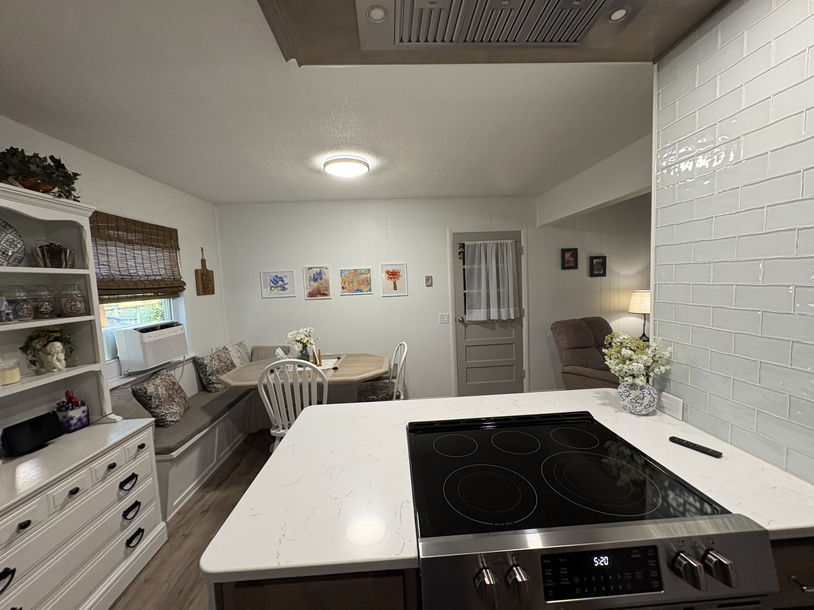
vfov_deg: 85.7
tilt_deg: -4.6
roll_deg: +3.3
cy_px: 305
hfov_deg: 102.1
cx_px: 407
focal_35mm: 14
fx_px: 329
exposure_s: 1/91
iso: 200
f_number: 2.2
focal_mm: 2.22
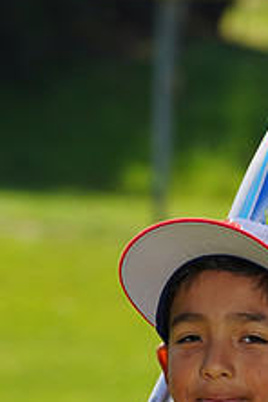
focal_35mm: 523
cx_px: 220
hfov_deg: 2.6
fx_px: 5840
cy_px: 474
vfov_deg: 3.9
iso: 100
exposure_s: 1/250
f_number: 8
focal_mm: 200
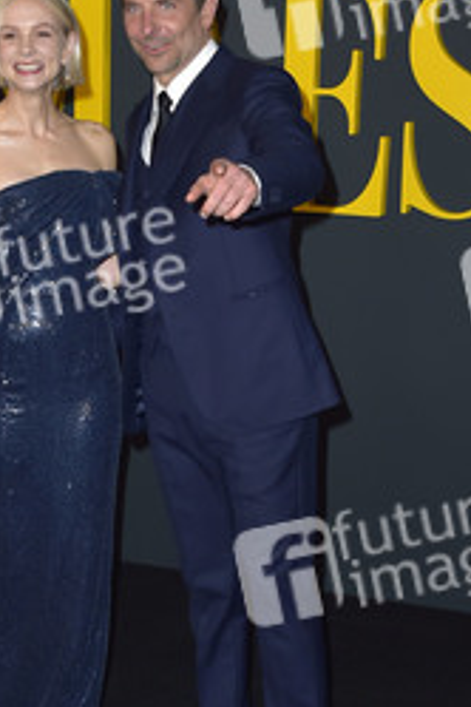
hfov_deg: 22.1
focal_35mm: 61
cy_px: 417
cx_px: 123
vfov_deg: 32.8
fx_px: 1197
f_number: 6.3
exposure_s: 1/250
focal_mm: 38
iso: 320
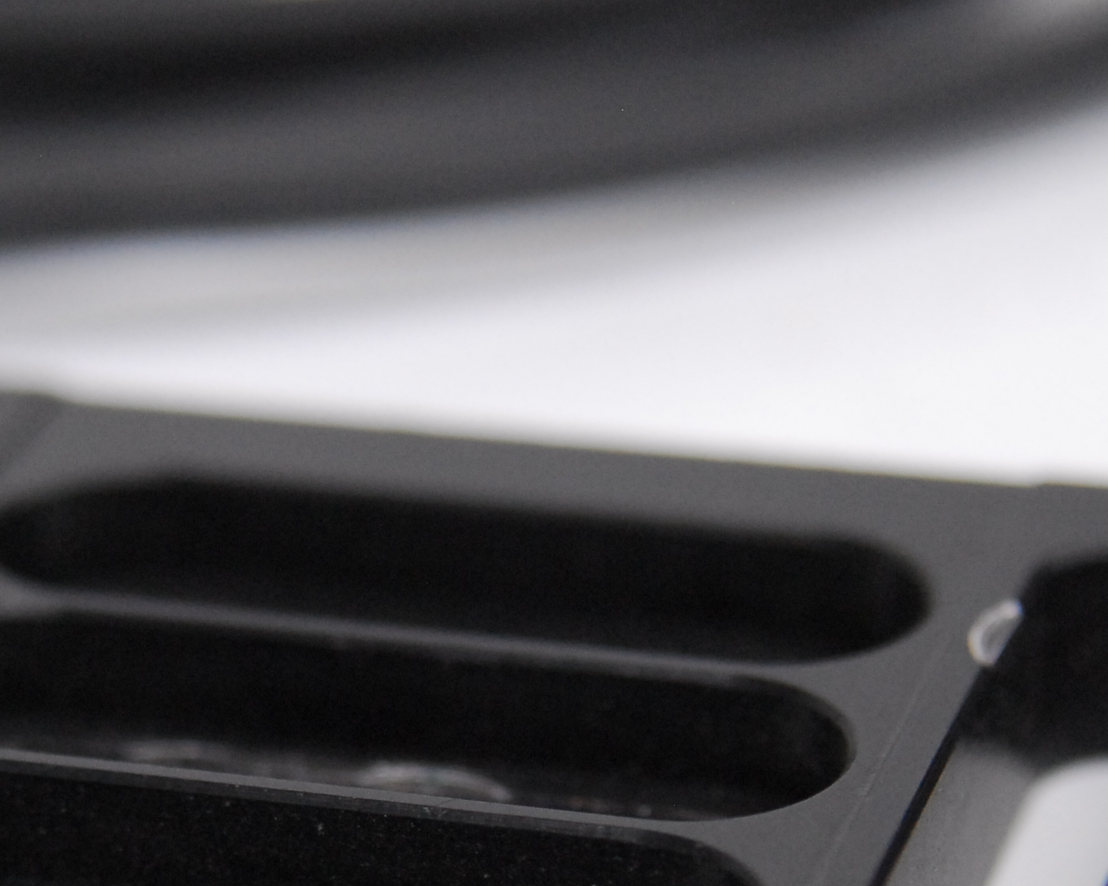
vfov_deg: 6.6
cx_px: 249
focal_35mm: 233
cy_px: 795
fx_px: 7641
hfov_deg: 8.3
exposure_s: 1/125
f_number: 3.8
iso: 800
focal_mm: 60
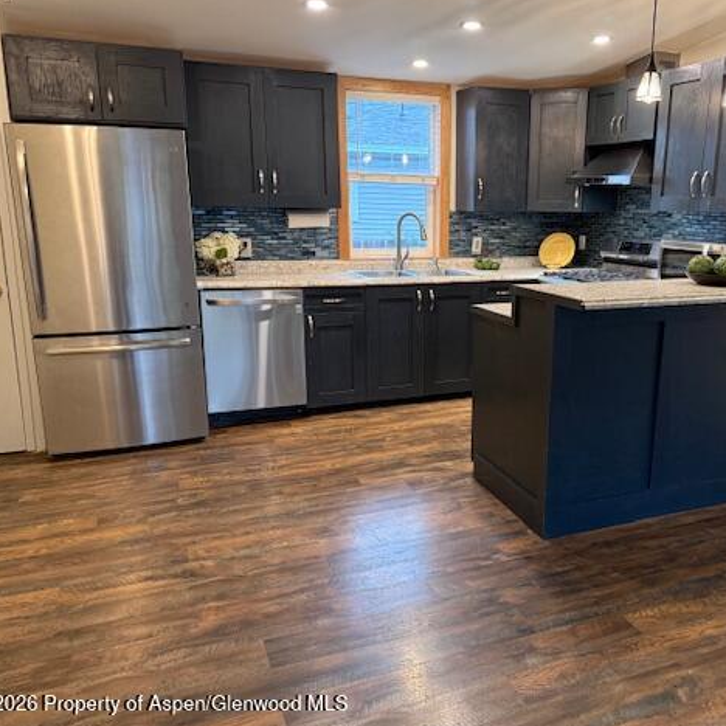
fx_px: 688
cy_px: 365
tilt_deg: -12.4
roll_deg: -1.1
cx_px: 465
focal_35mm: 29
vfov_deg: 55.6
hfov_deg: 54.8
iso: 320
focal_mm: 6.76
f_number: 1.78
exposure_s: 1/60
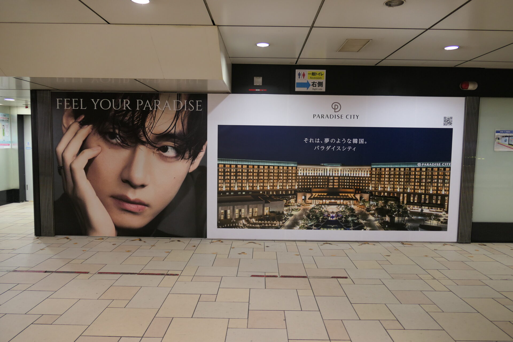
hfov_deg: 73.7
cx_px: 256
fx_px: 342
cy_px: 171
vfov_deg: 53.1
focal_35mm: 24
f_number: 1.4
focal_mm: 8.8
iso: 200
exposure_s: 1/60
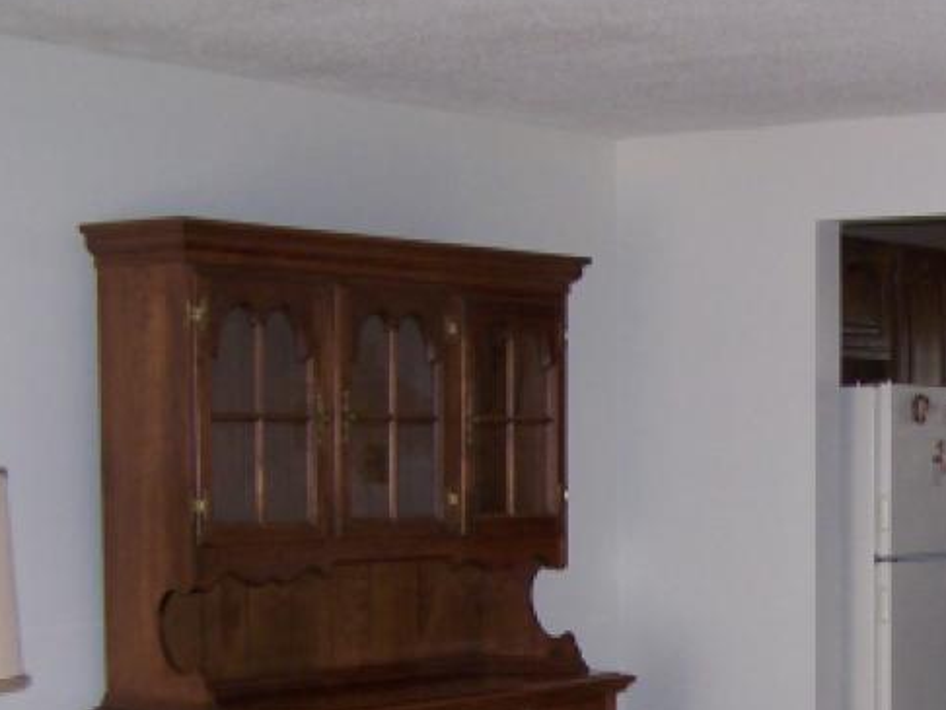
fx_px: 2187
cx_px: 991
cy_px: 658
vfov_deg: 18.1
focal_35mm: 80
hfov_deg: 23.2
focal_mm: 6.3
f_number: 2.8
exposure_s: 1/60
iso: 140
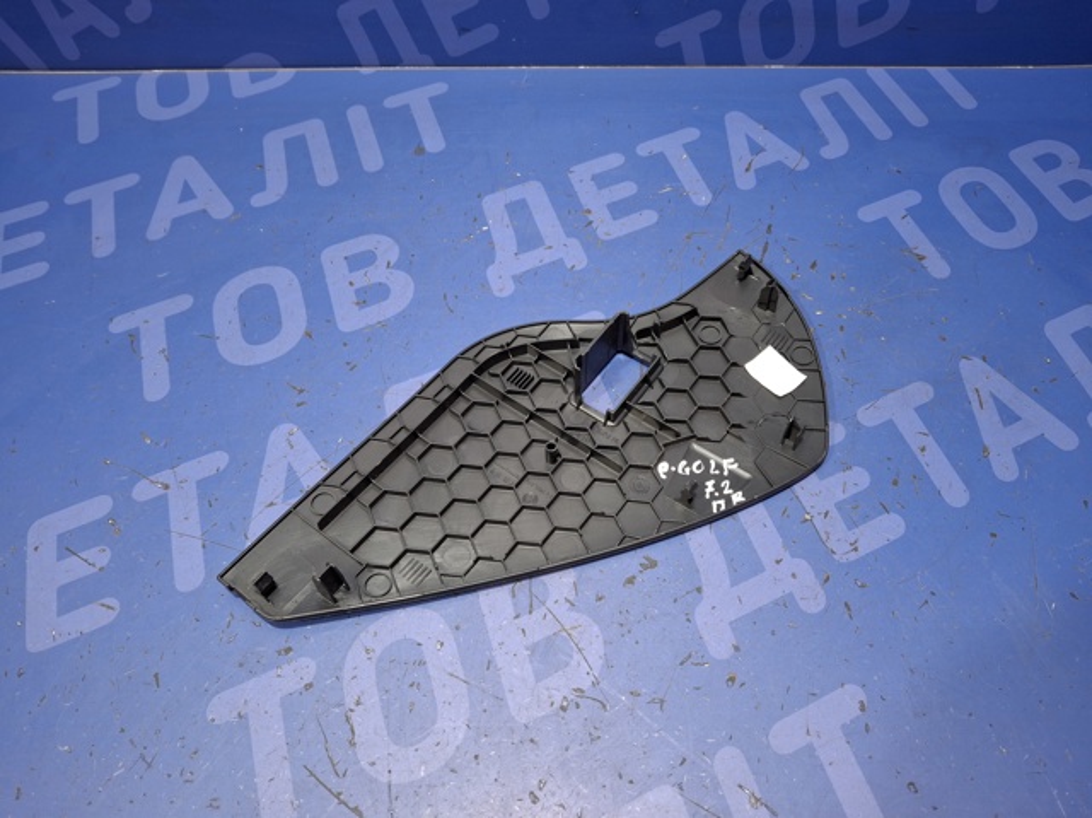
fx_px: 788
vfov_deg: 54.8
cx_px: 546
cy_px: 409
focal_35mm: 25
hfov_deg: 69.4
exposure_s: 1/30
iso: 250
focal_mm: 4.69
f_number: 1.8
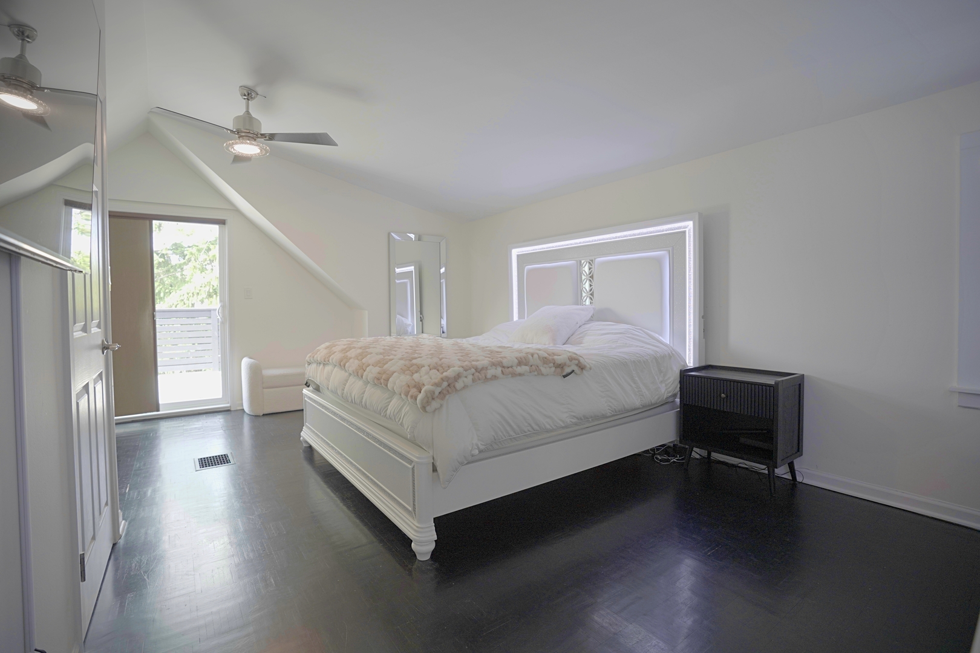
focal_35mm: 16
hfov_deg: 96.7
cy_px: 326
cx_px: 490
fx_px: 436
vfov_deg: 73.7
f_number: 3.5
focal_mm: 16
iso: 2500
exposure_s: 1/80
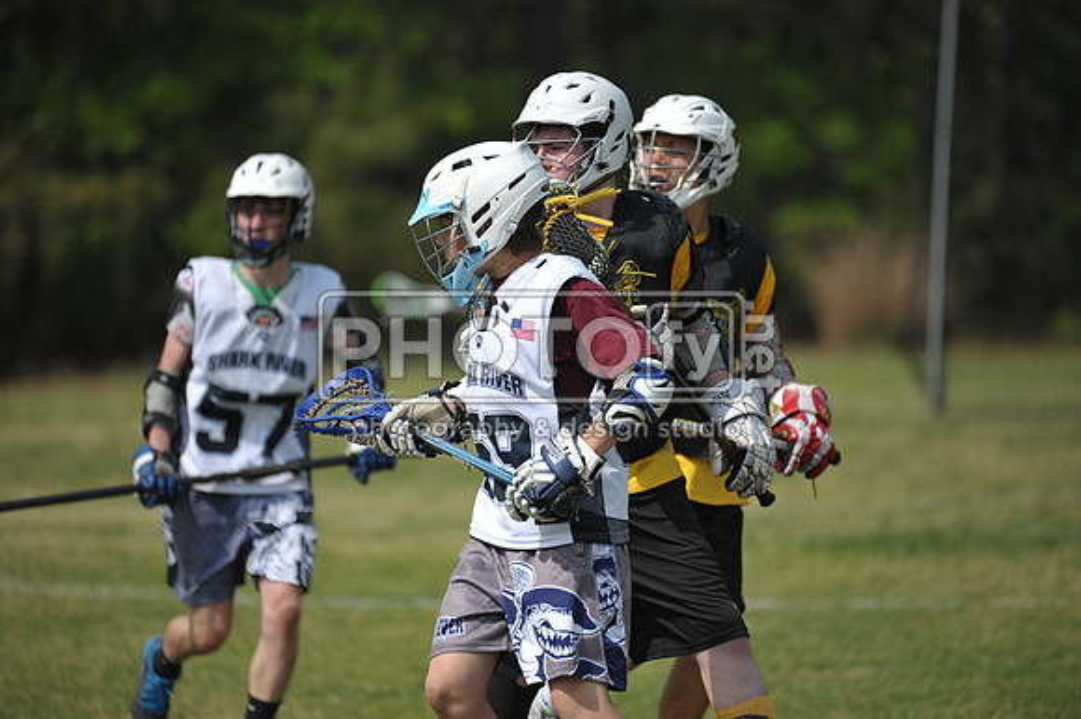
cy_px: 360
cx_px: 540
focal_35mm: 340
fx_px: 10203
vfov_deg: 4.0
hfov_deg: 6.1
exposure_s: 1/5000
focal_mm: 340
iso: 640
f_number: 4
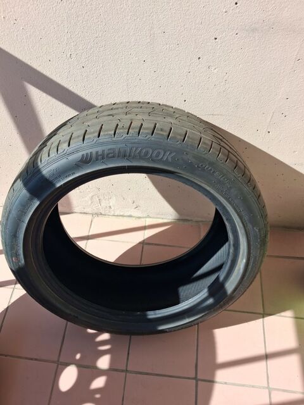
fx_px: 316
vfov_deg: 65.3
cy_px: 202
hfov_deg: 51.4
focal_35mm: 27
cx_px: 152
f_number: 1.8
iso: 25
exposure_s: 1/267
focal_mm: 4
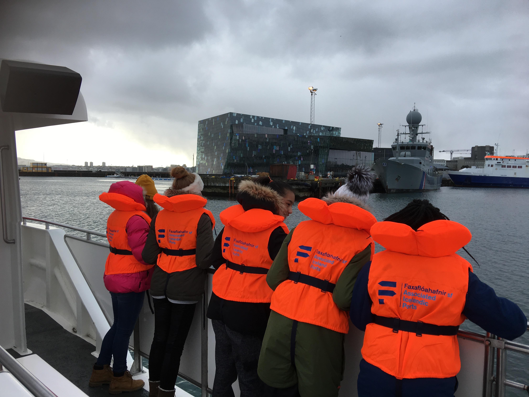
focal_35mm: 29
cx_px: 264
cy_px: 198
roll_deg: -1.7
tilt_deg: -3.8
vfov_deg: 48.2
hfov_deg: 61.7
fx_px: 443
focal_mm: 4.15
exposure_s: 1/605
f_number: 2.2
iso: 25
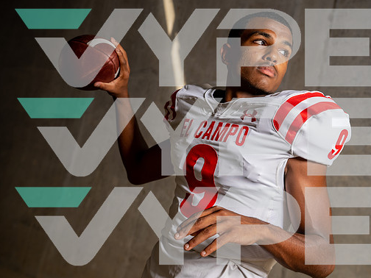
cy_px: 137
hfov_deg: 36.8
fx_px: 557
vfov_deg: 28.0
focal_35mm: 52
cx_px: 205
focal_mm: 47
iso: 100
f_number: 5.6
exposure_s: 1/200
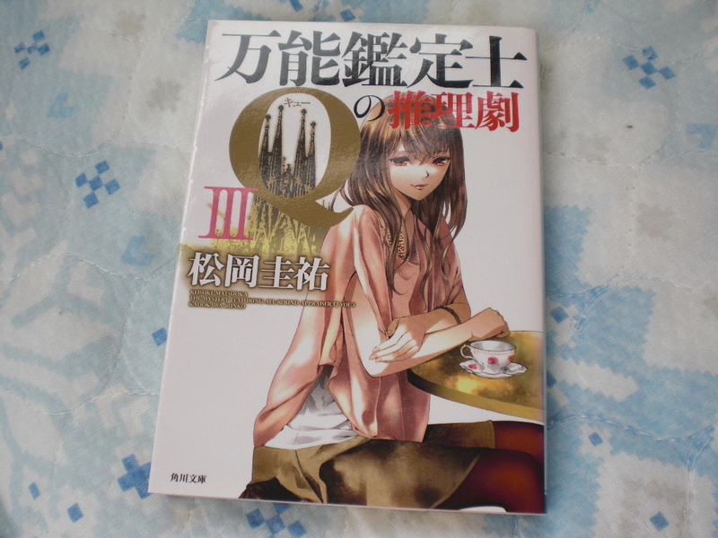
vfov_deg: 37.7
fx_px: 788
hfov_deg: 49.0
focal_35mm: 38
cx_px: 359
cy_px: 269
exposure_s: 1/100
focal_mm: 6.3
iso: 64
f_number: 3.1
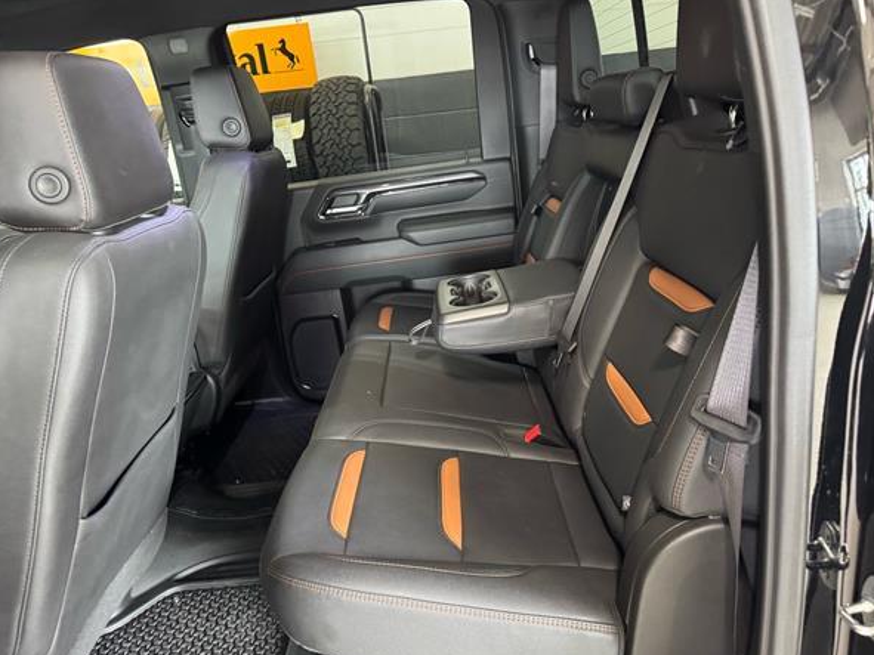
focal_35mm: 26
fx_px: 656
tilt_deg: -17.6
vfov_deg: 53.0
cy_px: 342
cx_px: 436
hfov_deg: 67.3
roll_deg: +2.5
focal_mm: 6.76
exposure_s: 1/40
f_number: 1.78
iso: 800
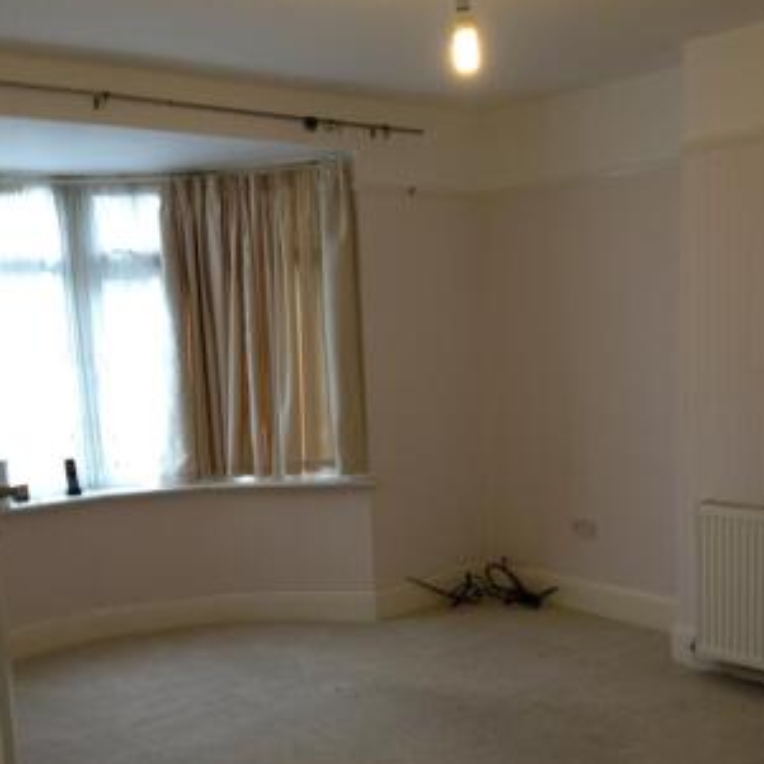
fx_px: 1124
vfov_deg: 37.2
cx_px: 406
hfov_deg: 37.5
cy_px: 501
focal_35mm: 45
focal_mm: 4.28
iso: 80
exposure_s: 1/20
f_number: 2.4
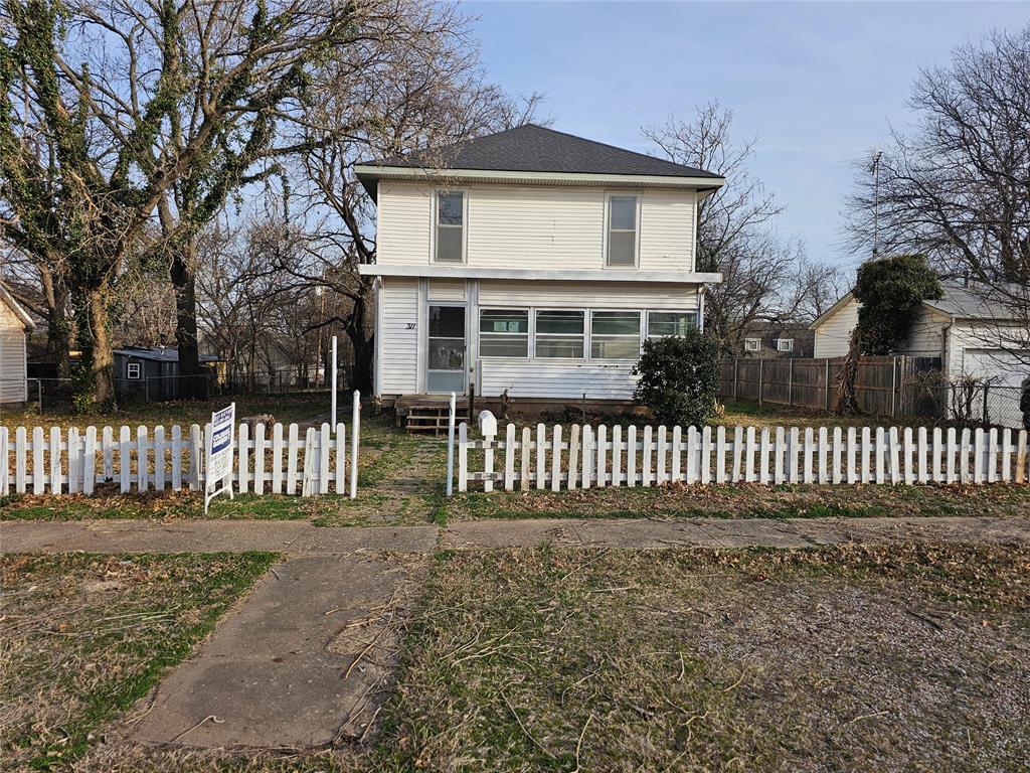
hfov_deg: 73.9
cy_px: 386
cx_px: 515
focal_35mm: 23
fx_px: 684
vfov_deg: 58.9
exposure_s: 1/481
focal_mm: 6.3
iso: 10
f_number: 1.7
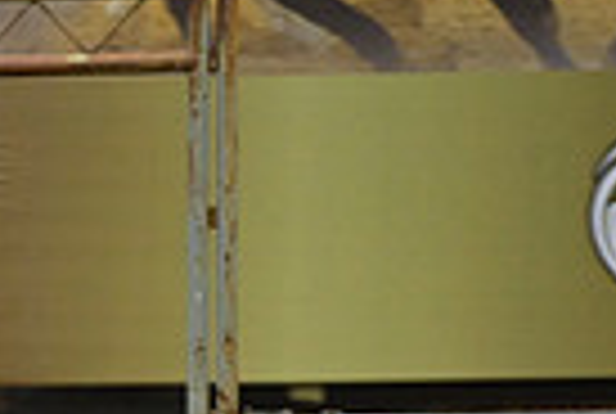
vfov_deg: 1.6
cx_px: -679
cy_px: 839
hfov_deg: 2.4
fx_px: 14473
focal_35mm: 844
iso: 3200
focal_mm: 200
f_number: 2.8
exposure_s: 1/400
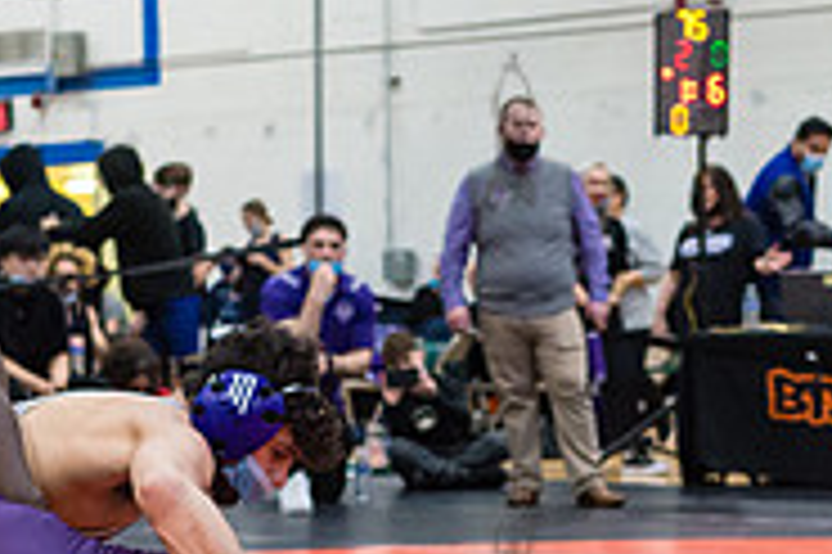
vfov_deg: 11.0
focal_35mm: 123
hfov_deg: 16.6
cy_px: 565
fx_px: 2840
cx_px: 508
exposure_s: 1/400
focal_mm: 35
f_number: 3.5
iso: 4000
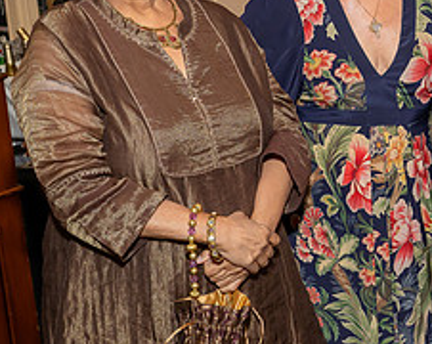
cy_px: 46
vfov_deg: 17.8
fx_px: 1085
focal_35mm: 85
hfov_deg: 21.4
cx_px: 468
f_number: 7.1
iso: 500
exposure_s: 1/250
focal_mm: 28
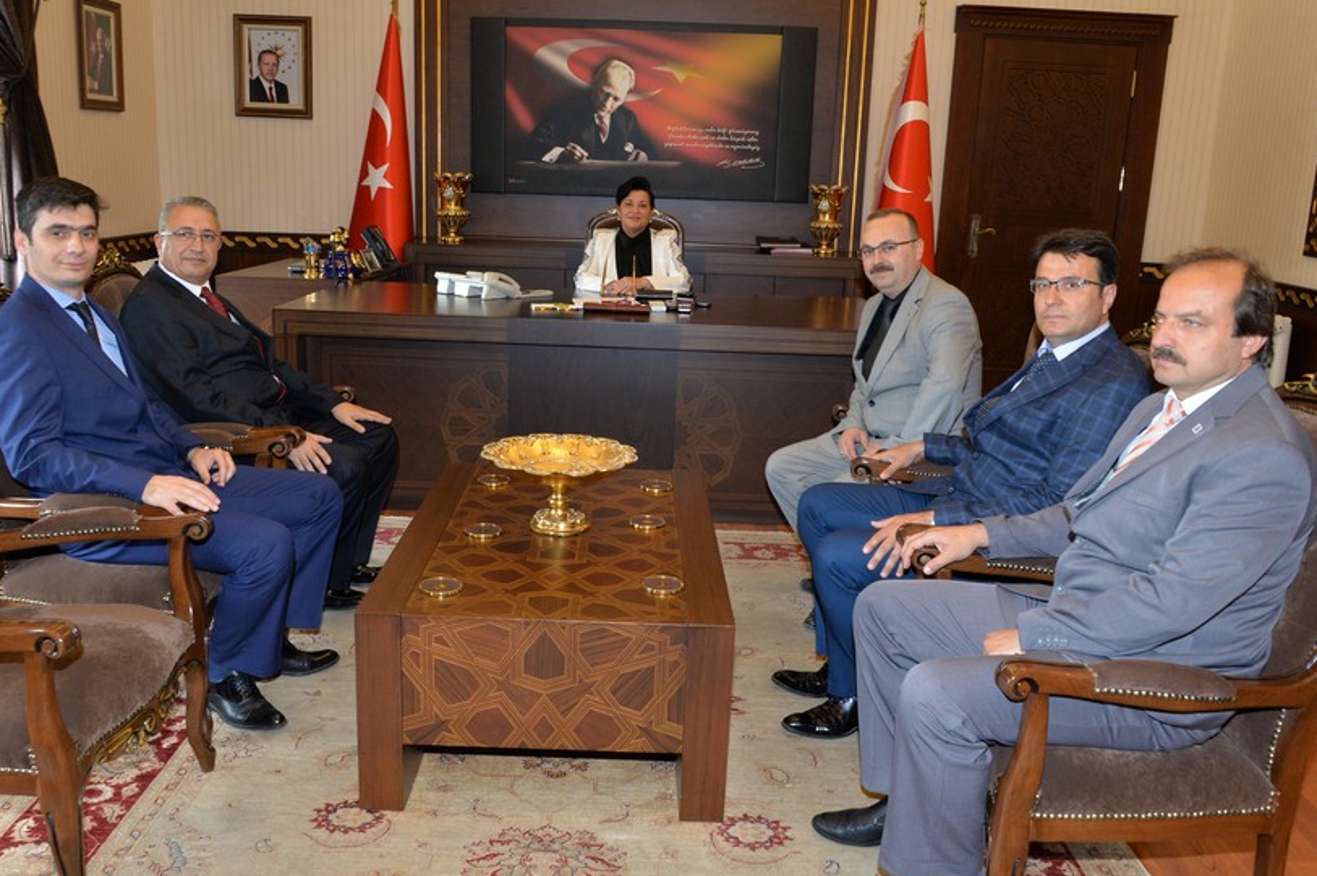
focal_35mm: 31
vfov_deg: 42.3
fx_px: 1133
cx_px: 640
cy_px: 412
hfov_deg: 60.3
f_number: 8
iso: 1600
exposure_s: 1/60
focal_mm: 28
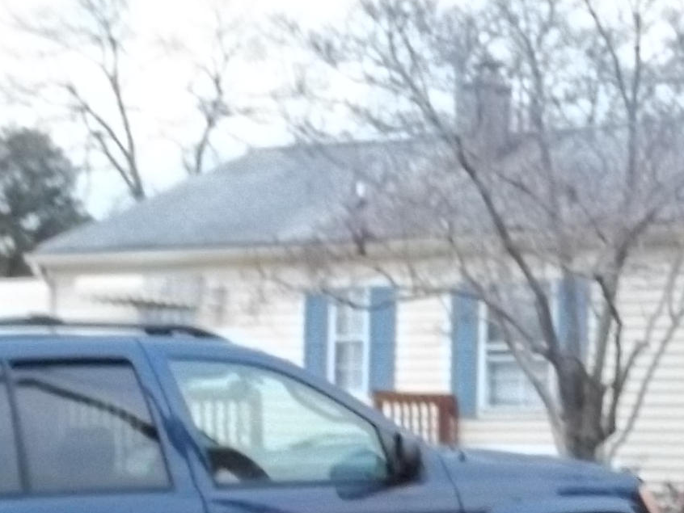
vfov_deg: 14.0
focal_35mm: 104
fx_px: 2056
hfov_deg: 18.5
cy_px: 538
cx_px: 638
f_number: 3.3
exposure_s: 1/40
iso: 320
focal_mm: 5.9
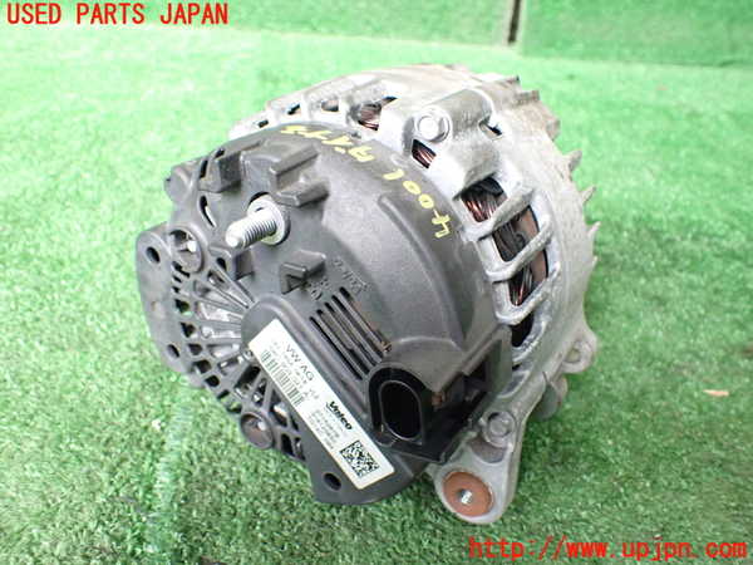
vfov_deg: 46.8
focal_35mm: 30
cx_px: 376
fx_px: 653
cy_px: 282
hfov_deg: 60.0
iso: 800
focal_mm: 5.4
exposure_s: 1/100
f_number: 2.3
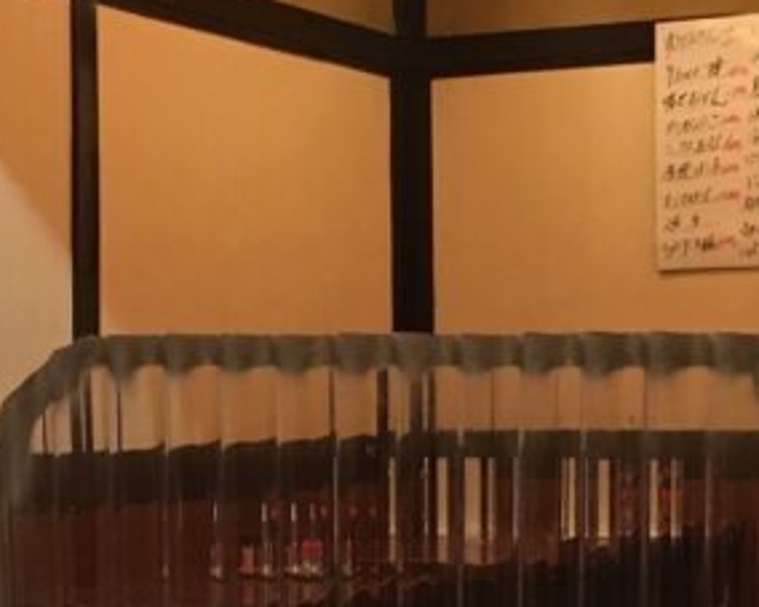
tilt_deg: -3.6
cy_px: 521
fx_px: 2290
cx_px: 345
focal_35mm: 102
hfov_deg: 18.8
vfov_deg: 15.0
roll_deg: +0.0
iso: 200
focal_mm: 4.15
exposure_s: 1/30
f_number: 2.2
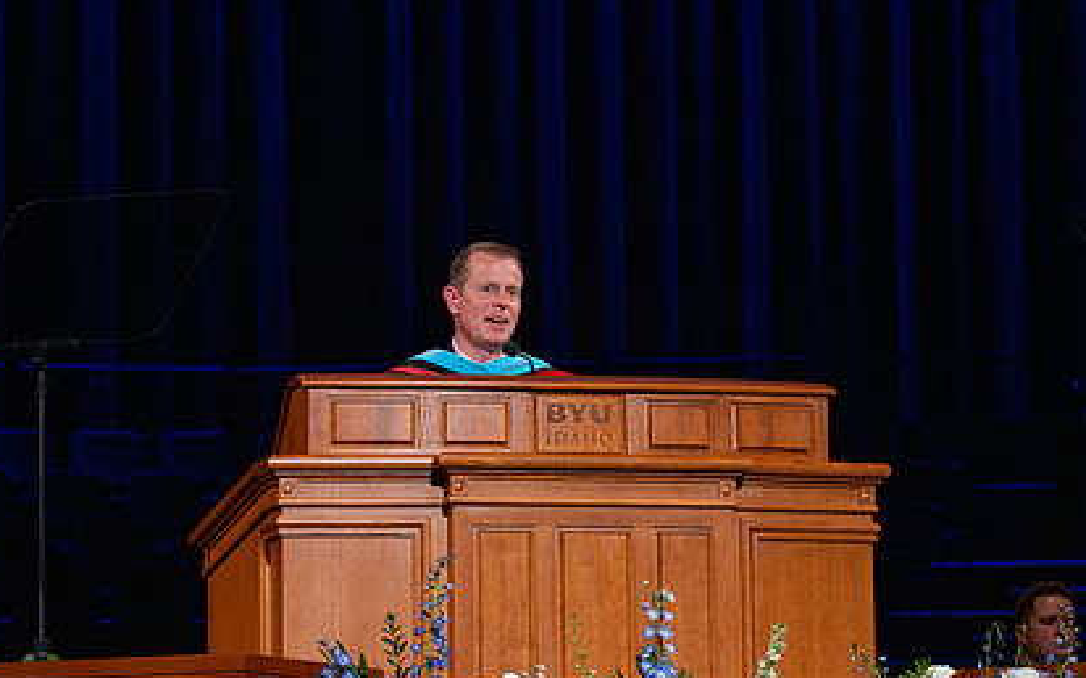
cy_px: 309
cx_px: 406
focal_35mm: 187
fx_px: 5534
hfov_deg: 11.2
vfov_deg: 7.0
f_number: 5
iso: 4000
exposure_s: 1/320
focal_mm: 120
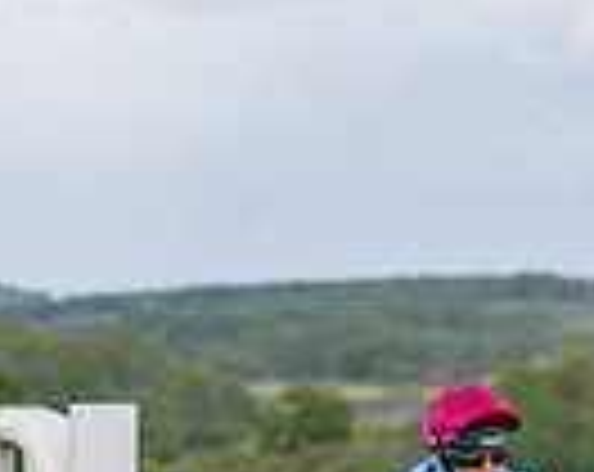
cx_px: 992
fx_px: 6262
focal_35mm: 357
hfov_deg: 5.4
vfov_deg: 4.3
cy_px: 895
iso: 400
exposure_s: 1/1600
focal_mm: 70
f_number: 4
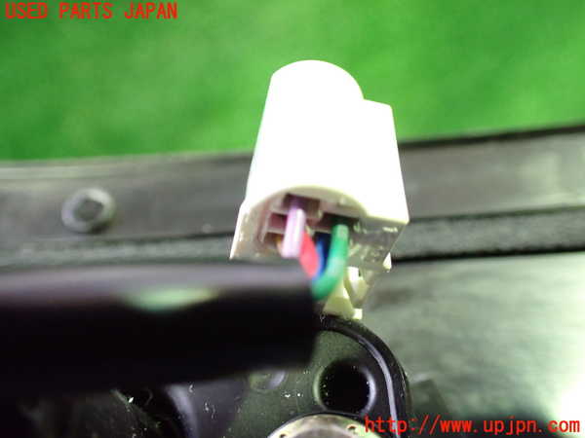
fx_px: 507
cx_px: 292
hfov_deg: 60.0
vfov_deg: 46.8
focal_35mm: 30
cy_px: 219
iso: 1000
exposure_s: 1/30
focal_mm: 5.4
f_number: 2.3
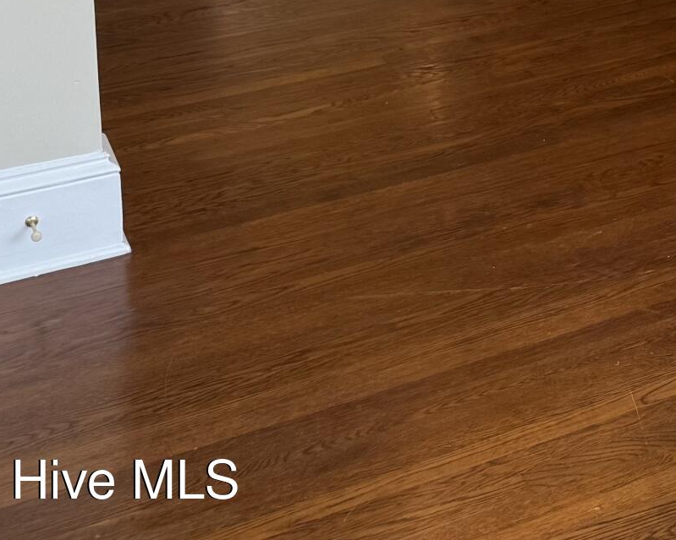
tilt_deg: -6.7
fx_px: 1760
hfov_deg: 18.4
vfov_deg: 15.4
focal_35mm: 88
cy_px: -384
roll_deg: -0.3
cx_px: 1102
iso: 80
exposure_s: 1/120
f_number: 1.78
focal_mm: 6.76
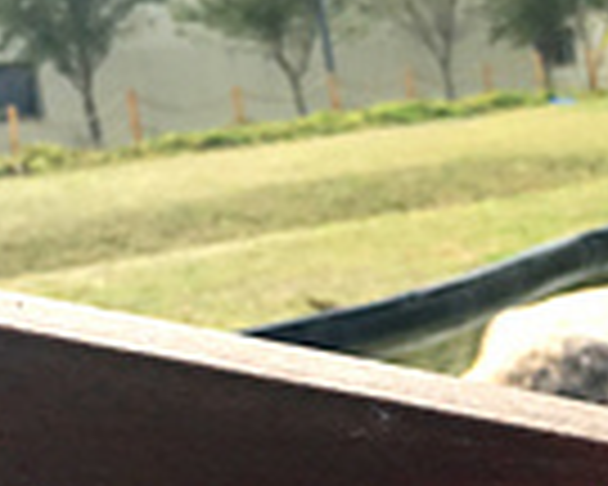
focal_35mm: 105
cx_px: 594
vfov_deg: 14.3
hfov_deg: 17.9
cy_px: 533
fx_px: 1889
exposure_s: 1/635
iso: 25
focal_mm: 4.15
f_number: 2.2
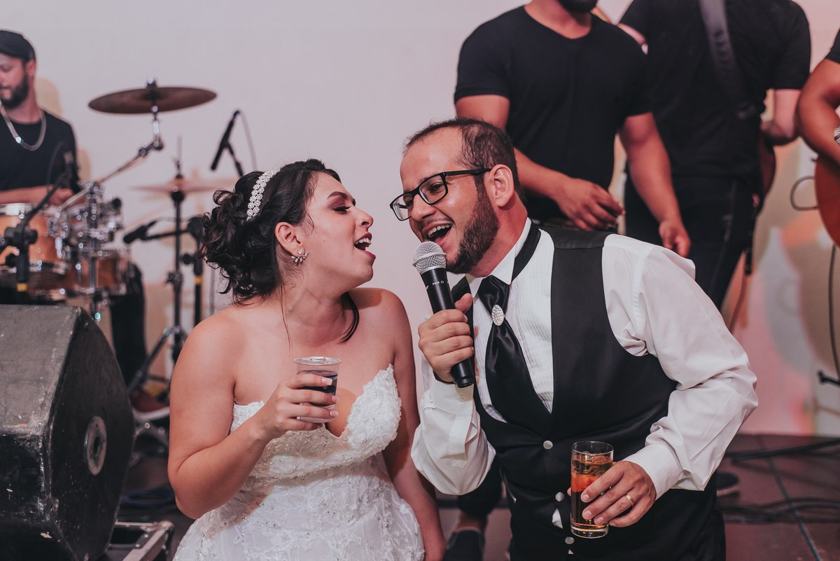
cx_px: 420
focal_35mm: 50
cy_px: 280
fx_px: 1167
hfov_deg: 39.6
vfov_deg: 27.0
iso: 1250
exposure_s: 1/250
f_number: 2.8
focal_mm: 50
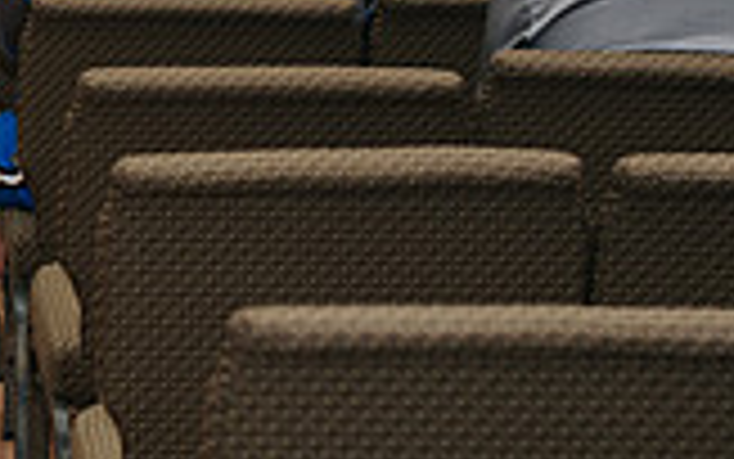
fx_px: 4382
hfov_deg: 9.3
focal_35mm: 219
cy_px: -98
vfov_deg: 6.0
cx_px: -393
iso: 1000
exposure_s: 1/200
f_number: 3.2
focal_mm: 50
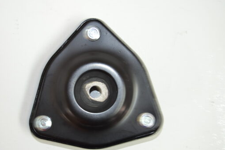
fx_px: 362
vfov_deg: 23.4
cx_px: 90
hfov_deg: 34.4
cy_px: 76
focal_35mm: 58
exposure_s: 1/8
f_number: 4.5
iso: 200
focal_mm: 32
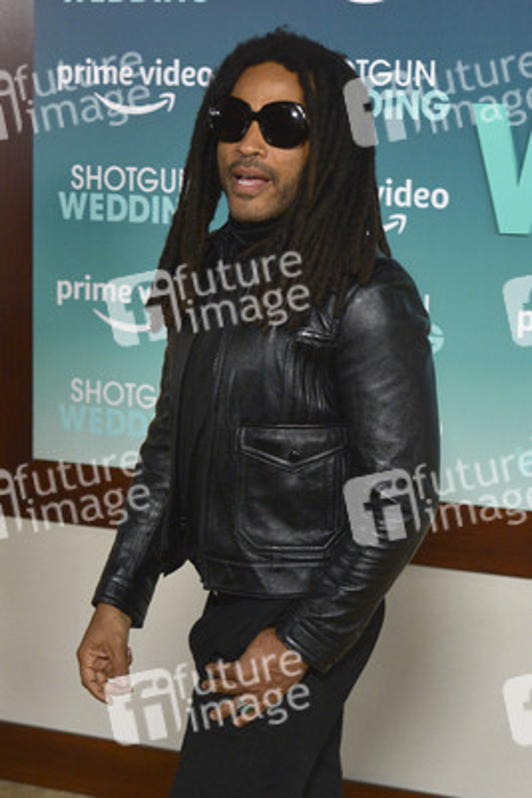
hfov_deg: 19.5
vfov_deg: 28.8
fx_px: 1550
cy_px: 399
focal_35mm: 70
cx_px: 266
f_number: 6.3
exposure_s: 1/320
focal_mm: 70
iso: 2000
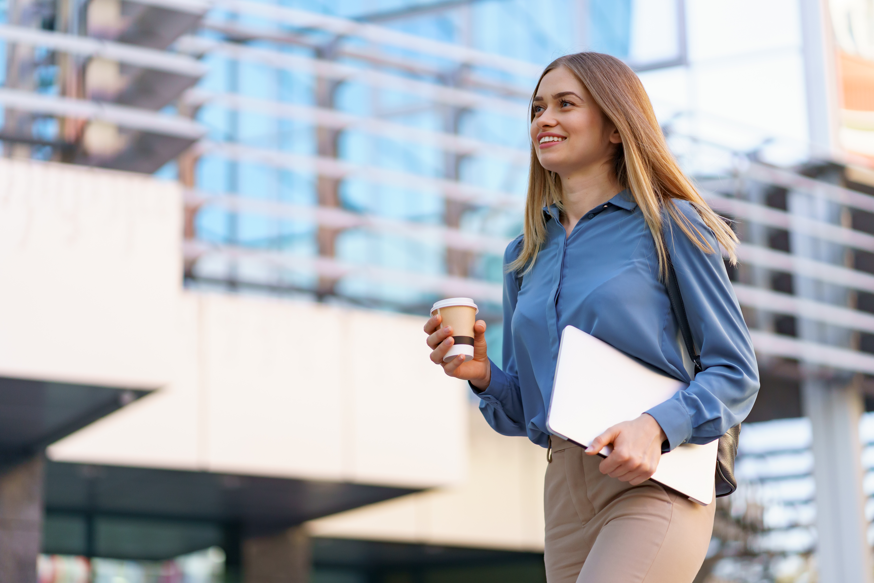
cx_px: 437
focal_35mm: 85
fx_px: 2063
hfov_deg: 23.9
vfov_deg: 16.1
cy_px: 292
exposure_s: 1/1250
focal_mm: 85
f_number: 2
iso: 400
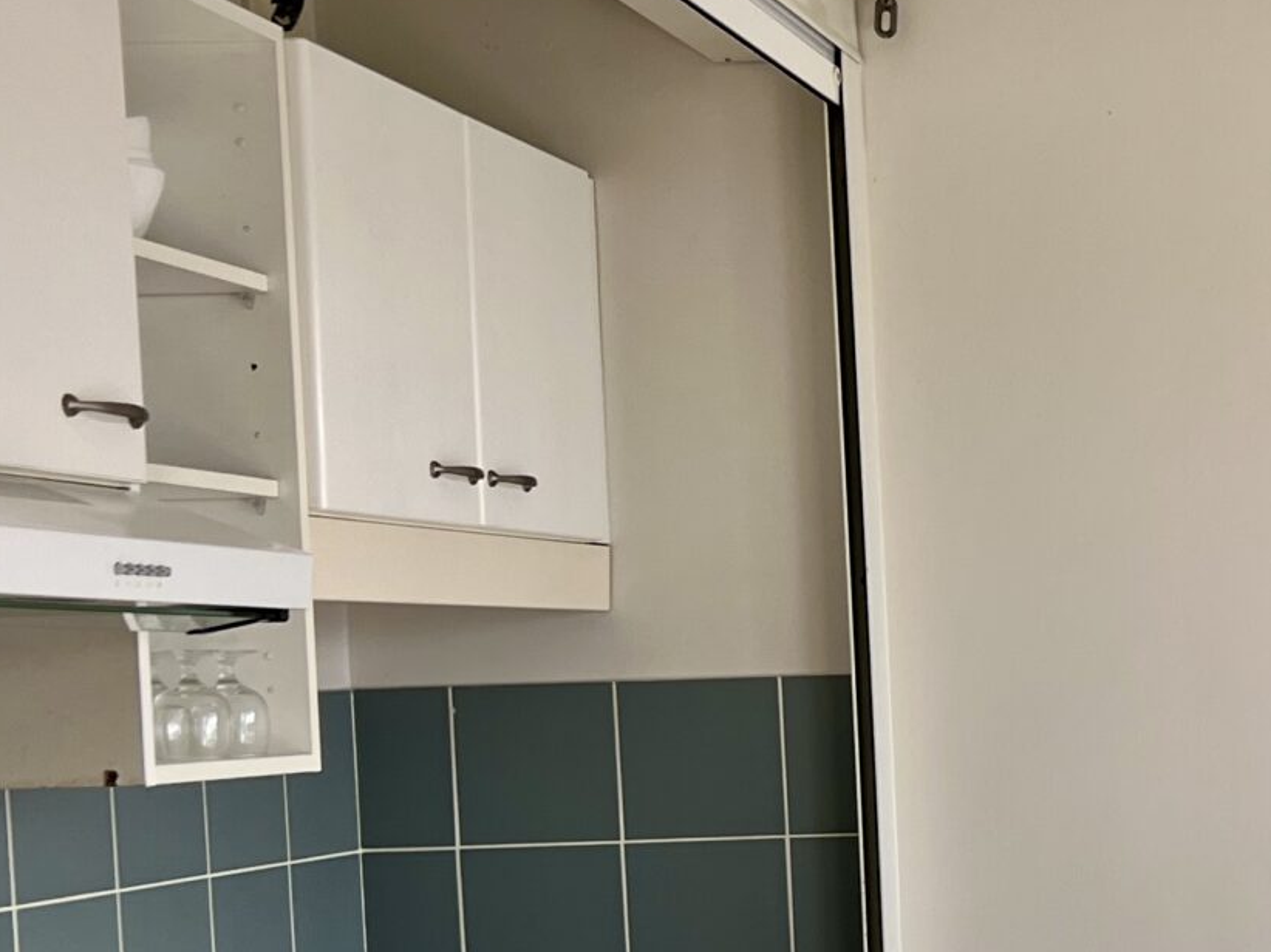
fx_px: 2973
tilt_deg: -3.9
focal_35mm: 81
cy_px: 818
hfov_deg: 21.7
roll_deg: +1.0
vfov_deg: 18.0
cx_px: 1665
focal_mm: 5.7
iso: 50
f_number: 1.5
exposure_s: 1/506
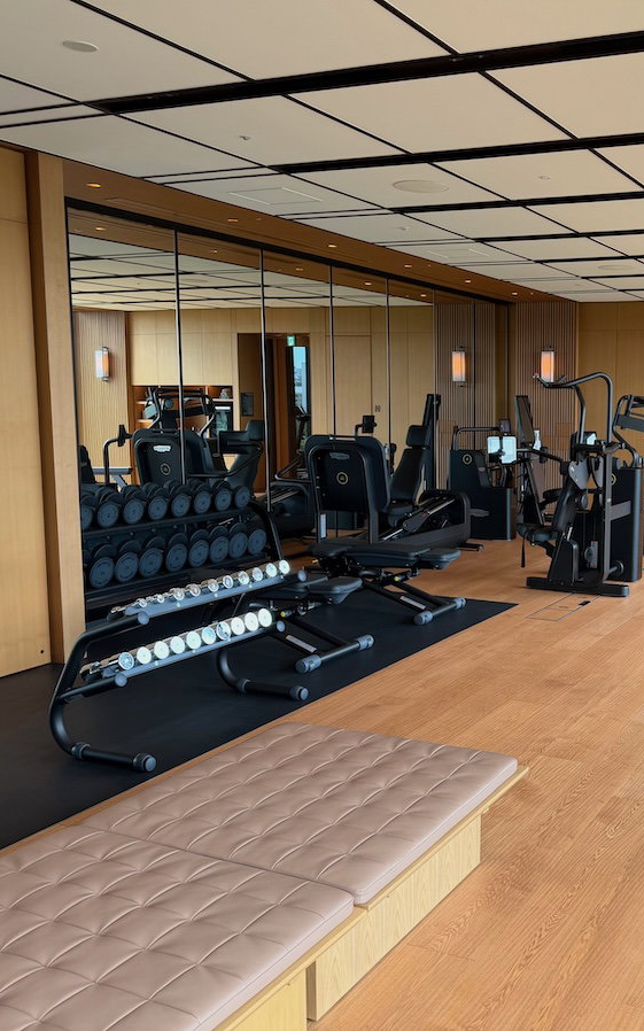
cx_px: 559
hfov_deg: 35.4
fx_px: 955
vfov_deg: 56.7
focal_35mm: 34
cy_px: 516
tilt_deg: -7.5
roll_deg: -0.2
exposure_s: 1/121
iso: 64
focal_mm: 6.76
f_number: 1.78
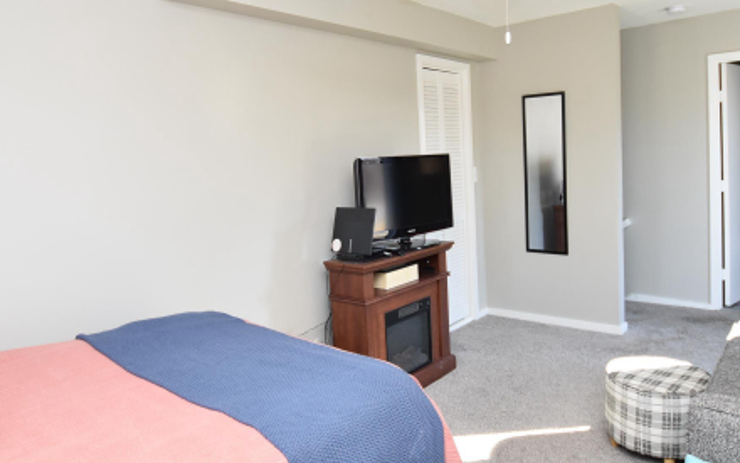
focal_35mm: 26
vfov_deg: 47.2
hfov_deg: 70.4
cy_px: 177
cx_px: 375
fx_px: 524
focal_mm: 10
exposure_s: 1/200
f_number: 3.5
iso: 800
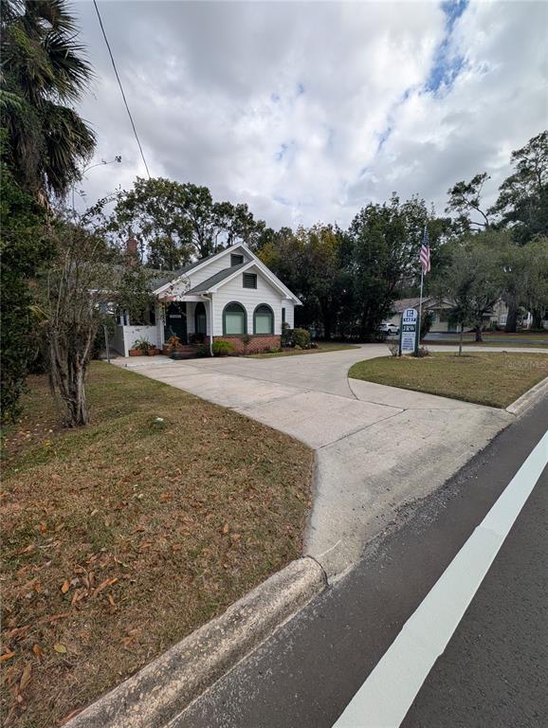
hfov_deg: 94.6
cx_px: 274
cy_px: 364
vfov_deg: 110.5
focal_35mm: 12
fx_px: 253
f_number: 1.7
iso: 52
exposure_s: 1/2342
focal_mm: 2.02
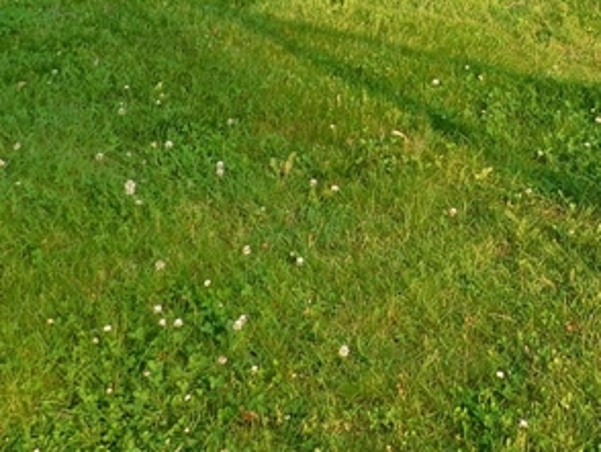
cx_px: 652
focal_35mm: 80
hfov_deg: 23.0
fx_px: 1390
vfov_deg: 17.5
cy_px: -115
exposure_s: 1/200
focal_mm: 4
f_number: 3
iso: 125
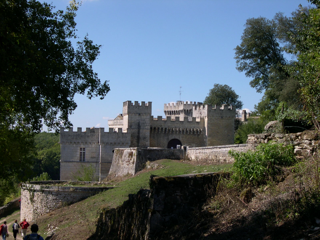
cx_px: 160
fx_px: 619
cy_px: 120
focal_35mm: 67
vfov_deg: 21.9
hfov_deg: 29.0
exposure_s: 1/122
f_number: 10
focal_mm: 14.2
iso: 100
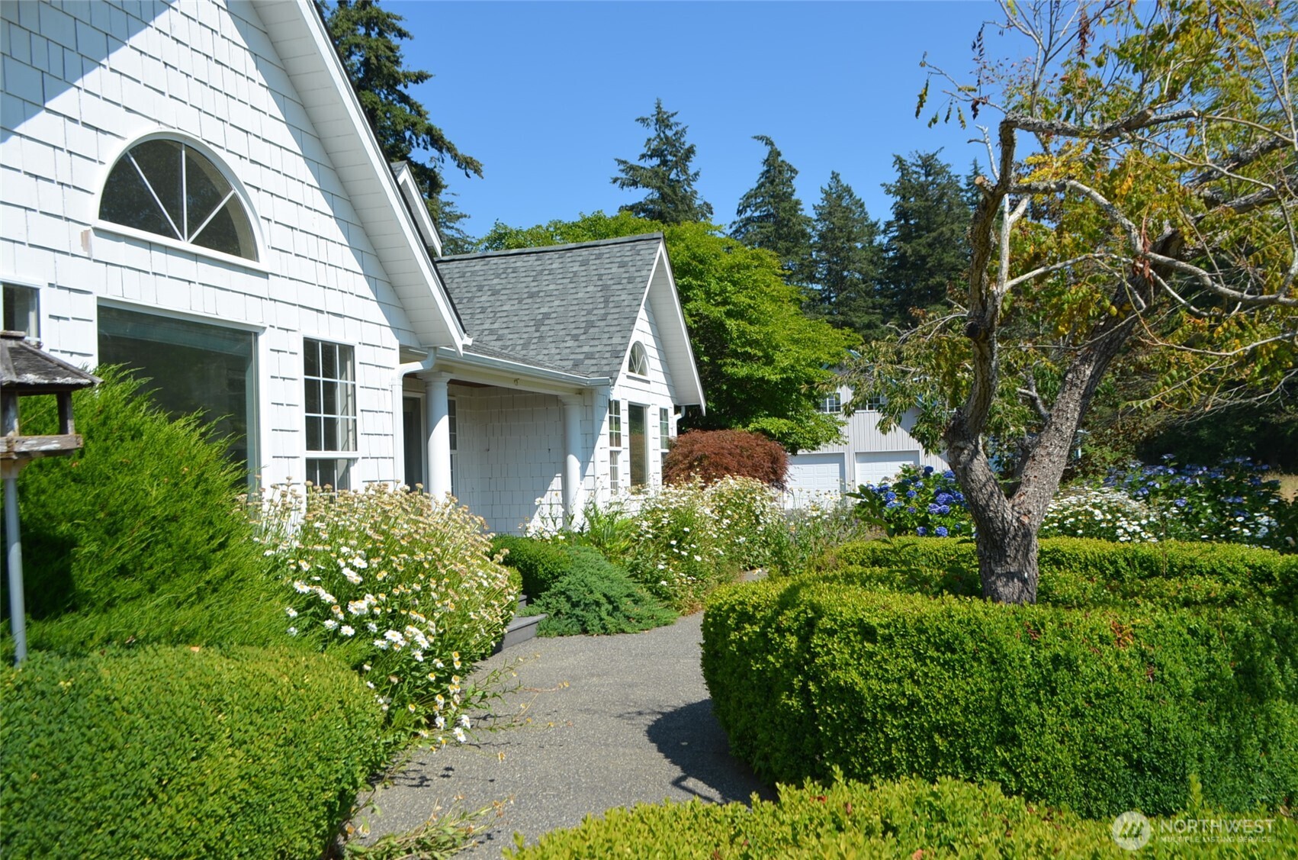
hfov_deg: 67.5
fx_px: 971
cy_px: 430
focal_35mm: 27
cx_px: 649
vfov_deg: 47.7
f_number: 8
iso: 100
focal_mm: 18
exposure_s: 1/250
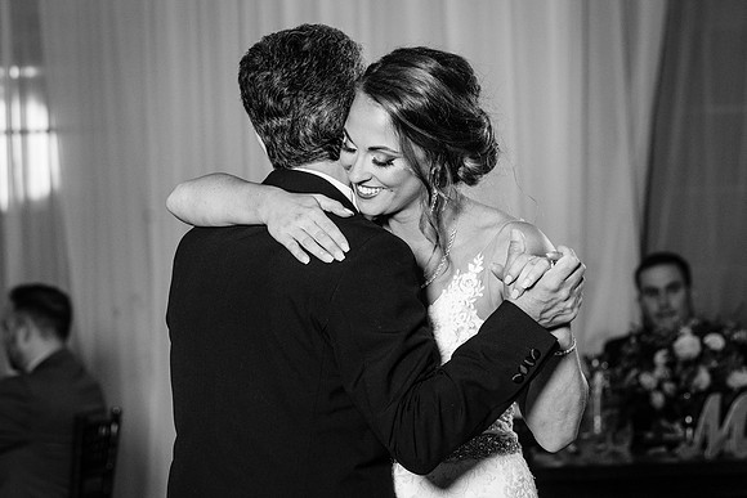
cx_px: 335
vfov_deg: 8.9
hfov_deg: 13.3
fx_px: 3194
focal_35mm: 154
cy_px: 252
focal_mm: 122
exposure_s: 1/100
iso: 2000
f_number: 5.6
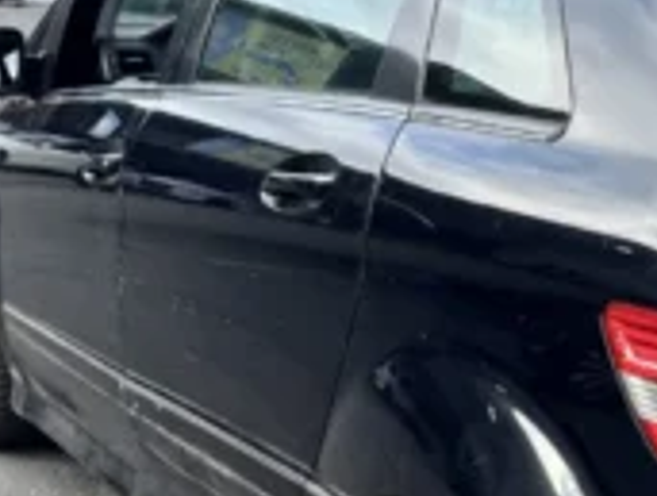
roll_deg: -5.0
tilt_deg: -14.2
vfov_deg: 17.5
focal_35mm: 84
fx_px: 1598
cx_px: 707
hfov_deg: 22.1
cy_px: 411
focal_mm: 6.76
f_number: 1.78
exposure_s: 1/1112
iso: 80
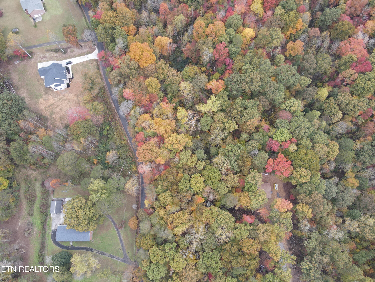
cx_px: 188
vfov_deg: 56.8
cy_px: 141
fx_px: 260
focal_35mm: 24
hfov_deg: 71.6
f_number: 2.8
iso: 100
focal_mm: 4.5
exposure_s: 1/50
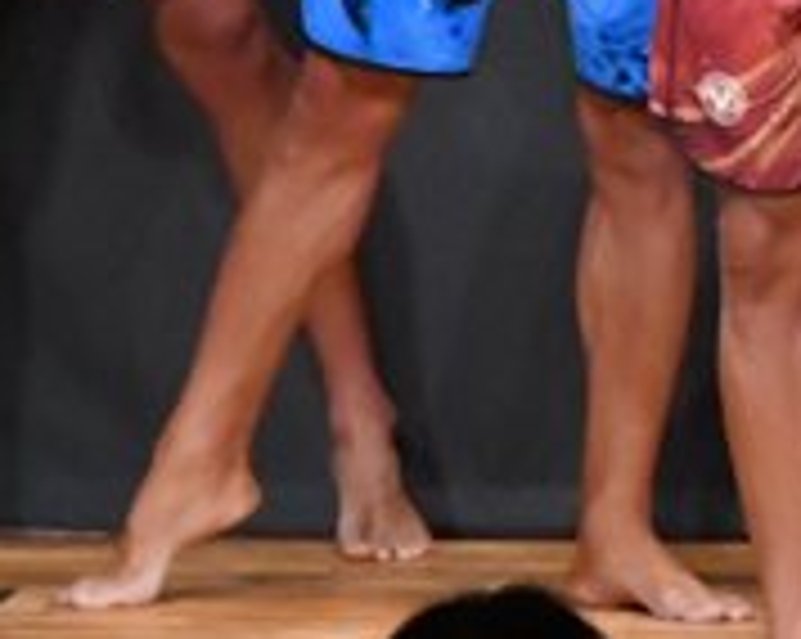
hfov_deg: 1.9
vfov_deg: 1.5
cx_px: 1276
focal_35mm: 1044
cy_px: -198
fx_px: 24722
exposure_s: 1/400
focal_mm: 170
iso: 10000
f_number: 5.6
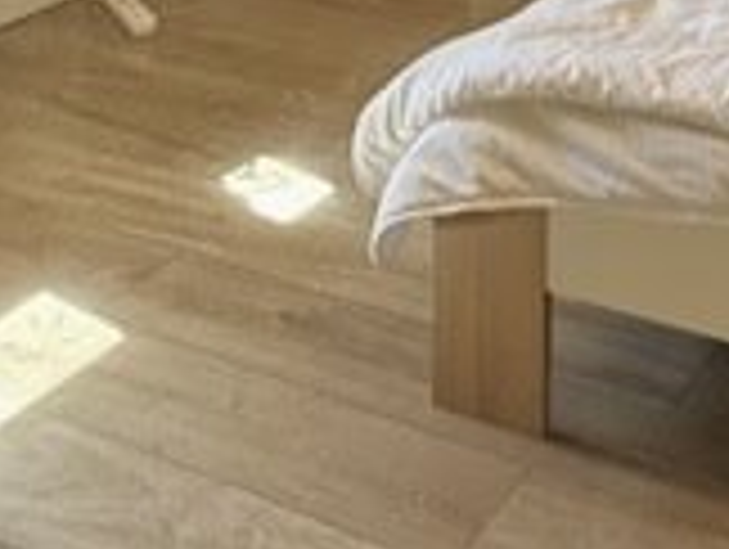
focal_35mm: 69
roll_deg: -0.4
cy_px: -432
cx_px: 567
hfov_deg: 27.6
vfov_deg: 17.5
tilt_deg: -2.4
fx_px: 1455
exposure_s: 1/99
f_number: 2.2
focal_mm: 2.22
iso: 200
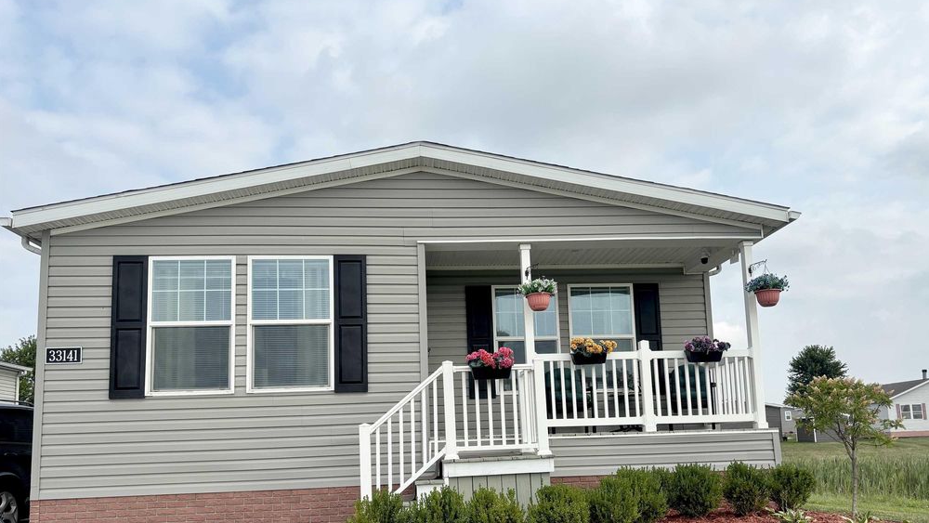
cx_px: 472
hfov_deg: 66.1
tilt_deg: +6.6
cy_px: 345
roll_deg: +1.8
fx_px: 715
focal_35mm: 29
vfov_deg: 39.8
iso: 50
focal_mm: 5.96
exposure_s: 1/3205
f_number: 1.6
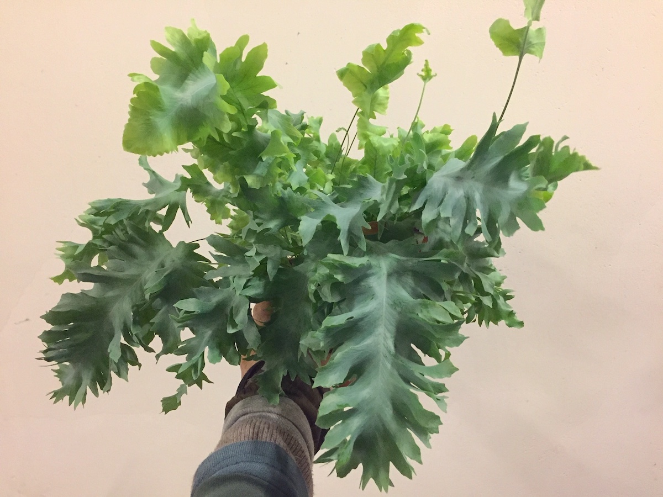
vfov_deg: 48.2
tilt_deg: -9.4
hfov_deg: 61.7
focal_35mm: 29
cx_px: 332
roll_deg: -0.3
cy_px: 248
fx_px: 555
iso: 320
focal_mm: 4.15
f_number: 2.2
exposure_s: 1/17
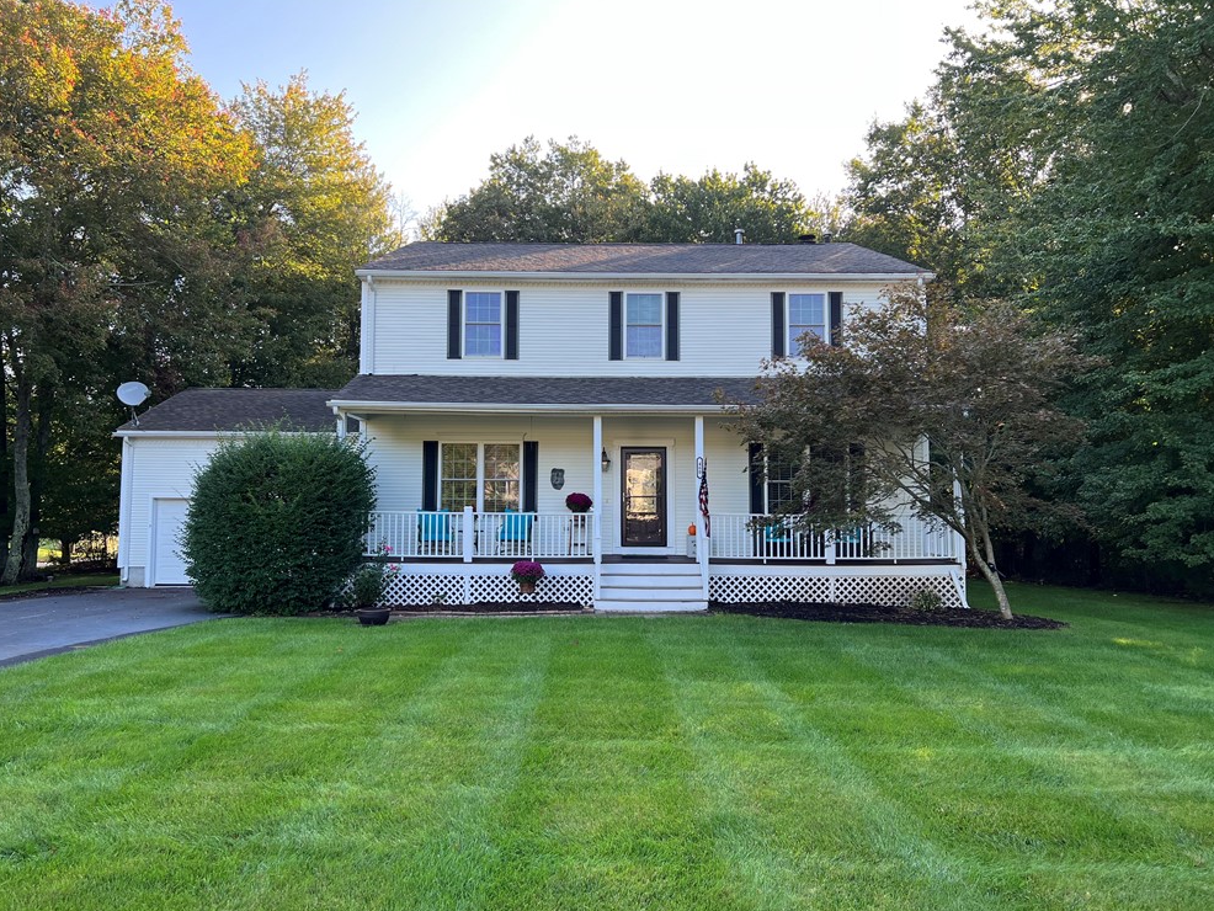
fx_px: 947
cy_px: 460
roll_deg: +0.3
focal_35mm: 27
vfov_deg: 51.4
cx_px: 598
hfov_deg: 65.3
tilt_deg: +4.0
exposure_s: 1/421
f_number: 1.5
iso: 50
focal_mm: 5.7
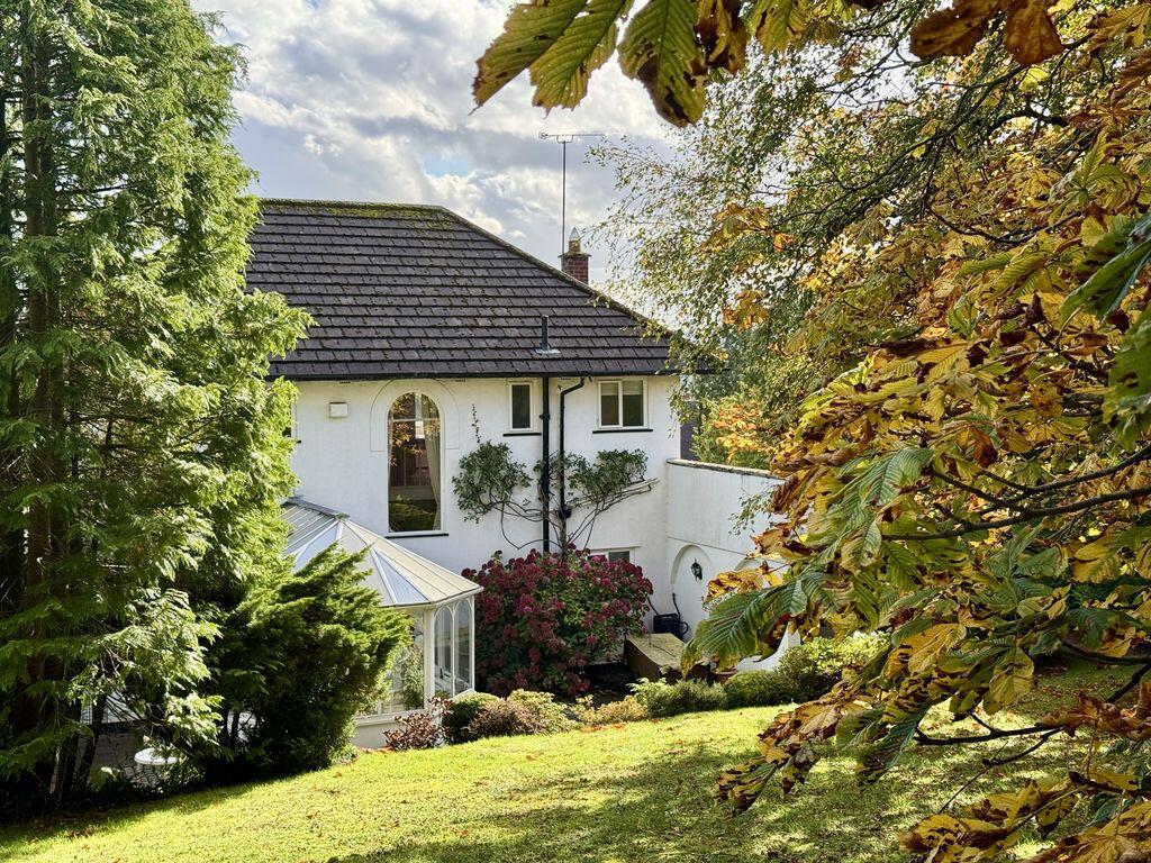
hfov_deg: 39.7
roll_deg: +0.4
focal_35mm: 48
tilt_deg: -4.3
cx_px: 576
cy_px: 432
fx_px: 1596
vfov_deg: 30.3
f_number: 1.78
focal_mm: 6.76
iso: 64
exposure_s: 1/1100
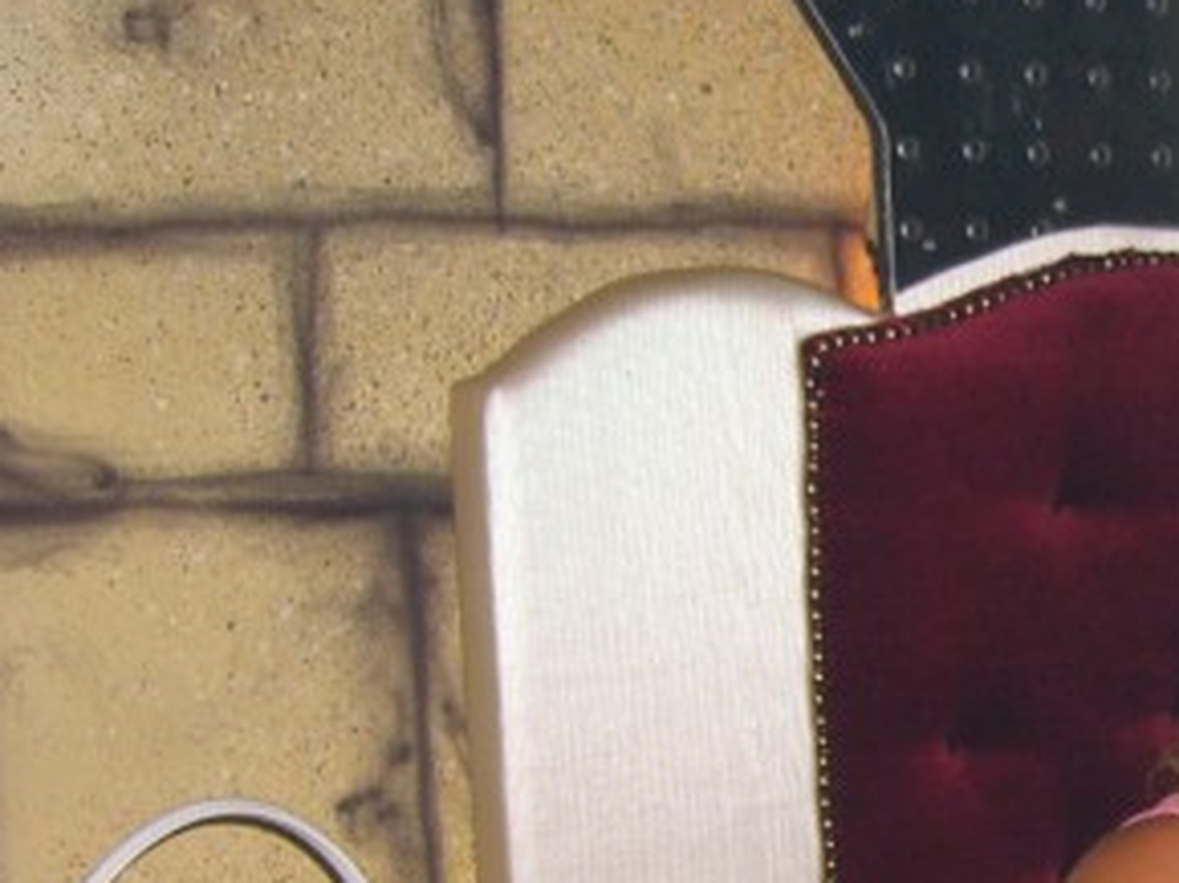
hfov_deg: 18.0
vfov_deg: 13.8
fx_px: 3573
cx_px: 1333
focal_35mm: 105
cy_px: 907
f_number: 2.8
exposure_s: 1/60
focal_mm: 7.9
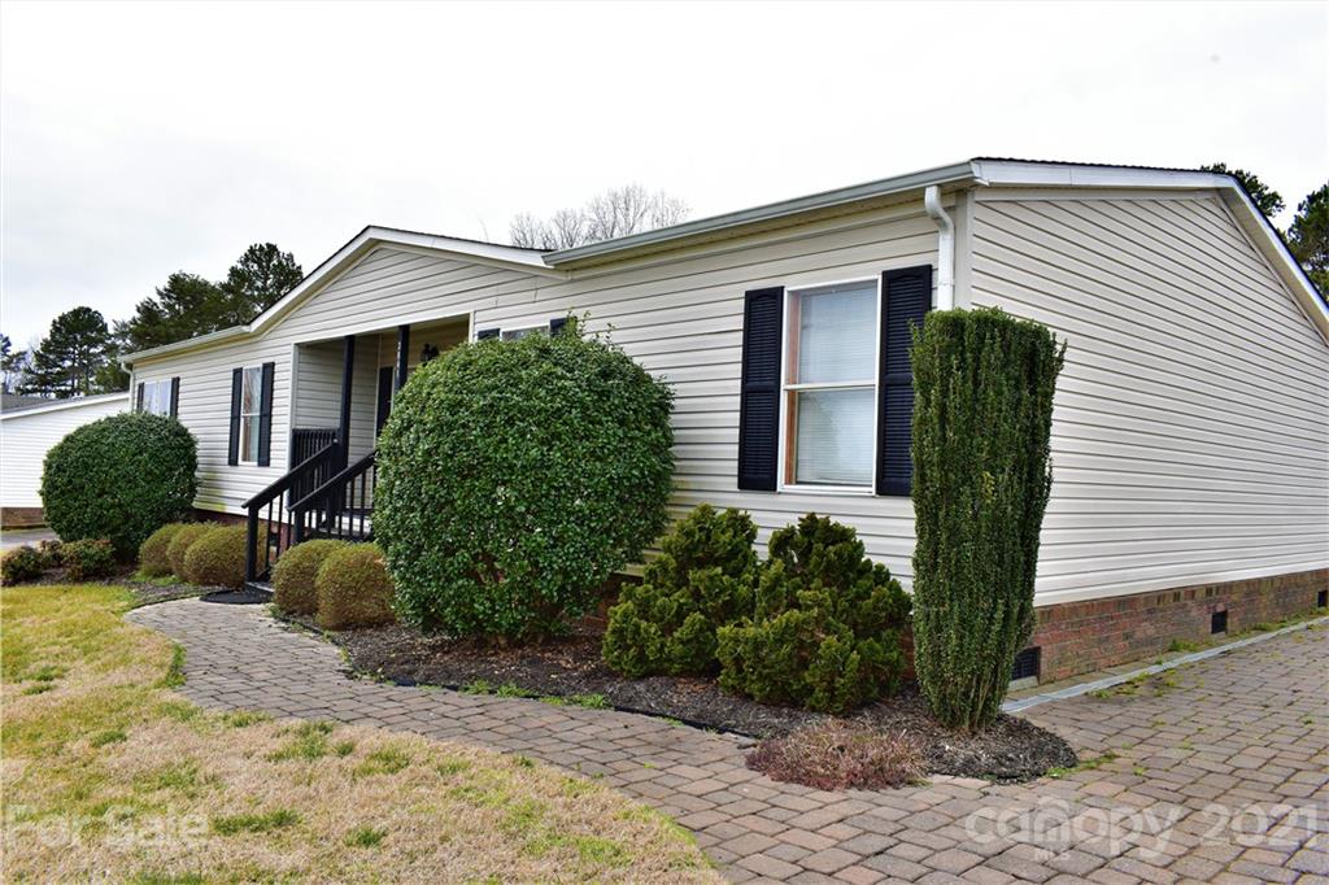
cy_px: 442
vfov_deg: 47.9
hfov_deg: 67.4
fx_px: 996
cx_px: 664
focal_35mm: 27
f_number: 10
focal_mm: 18
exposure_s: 1/320
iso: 400
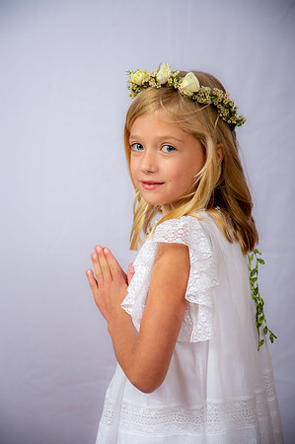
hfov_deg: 16.0
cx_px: 148
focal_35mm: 85
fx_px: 1047
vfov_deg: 23.9
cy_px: 222
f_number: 6.3
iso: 250
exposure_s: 1/160
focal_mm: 85
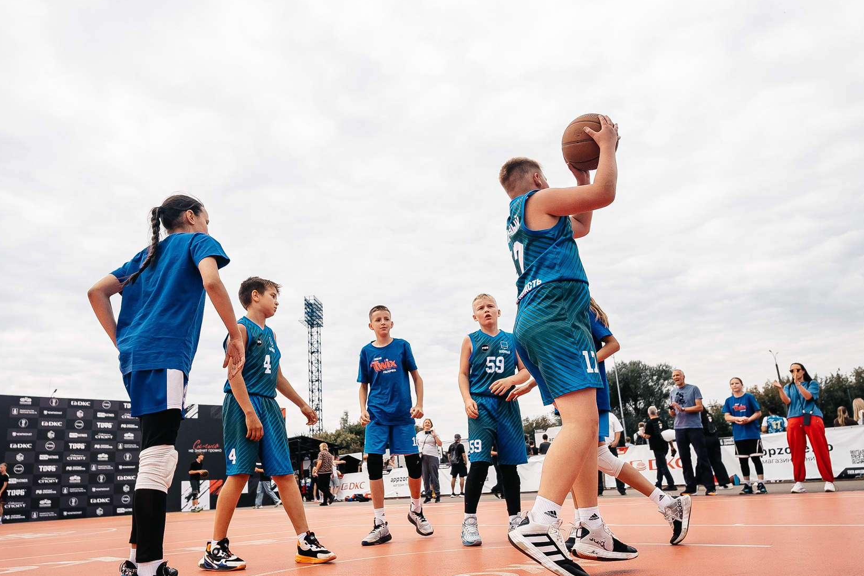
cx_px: 411
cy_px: 315
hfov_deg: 71.5
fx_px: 600
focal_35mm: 25
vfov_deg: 51.2
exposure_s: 1/2500
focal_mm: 16
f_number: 3.2
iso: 320
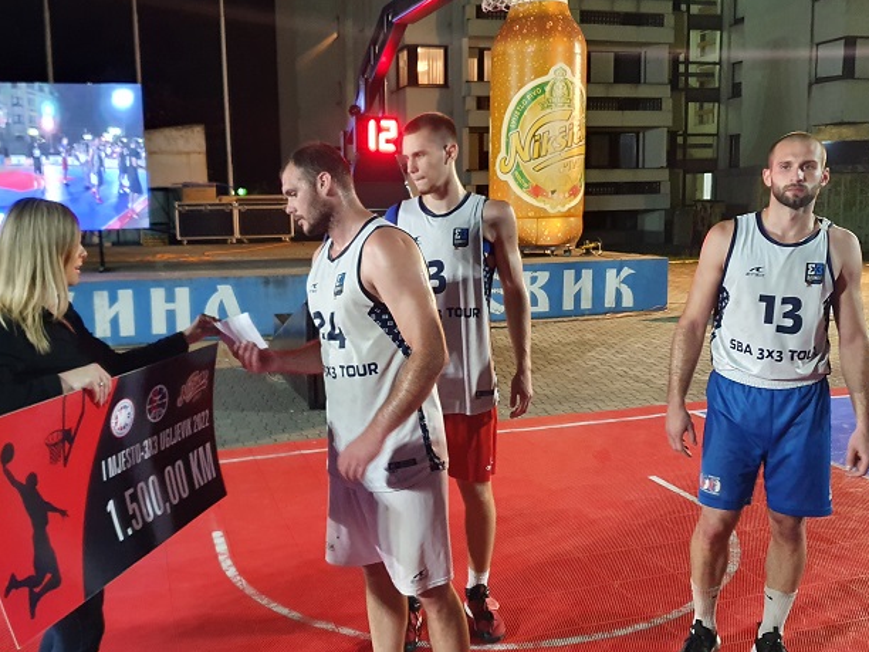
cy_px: 308
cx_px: 409
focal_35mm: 34
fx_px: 854
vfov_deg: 41.8
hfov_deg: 53.9
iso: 400
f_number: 1.5
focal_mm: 4.32
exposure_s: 1/50
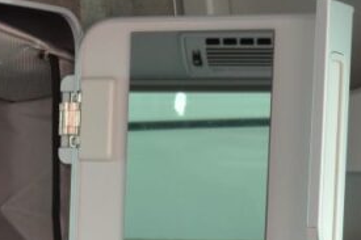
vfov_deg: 6.6
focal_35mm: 203
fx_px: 2036
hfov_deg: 9.9
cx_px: -129
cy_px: 447
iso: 100
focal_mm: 31
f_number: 11
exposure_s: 1/4
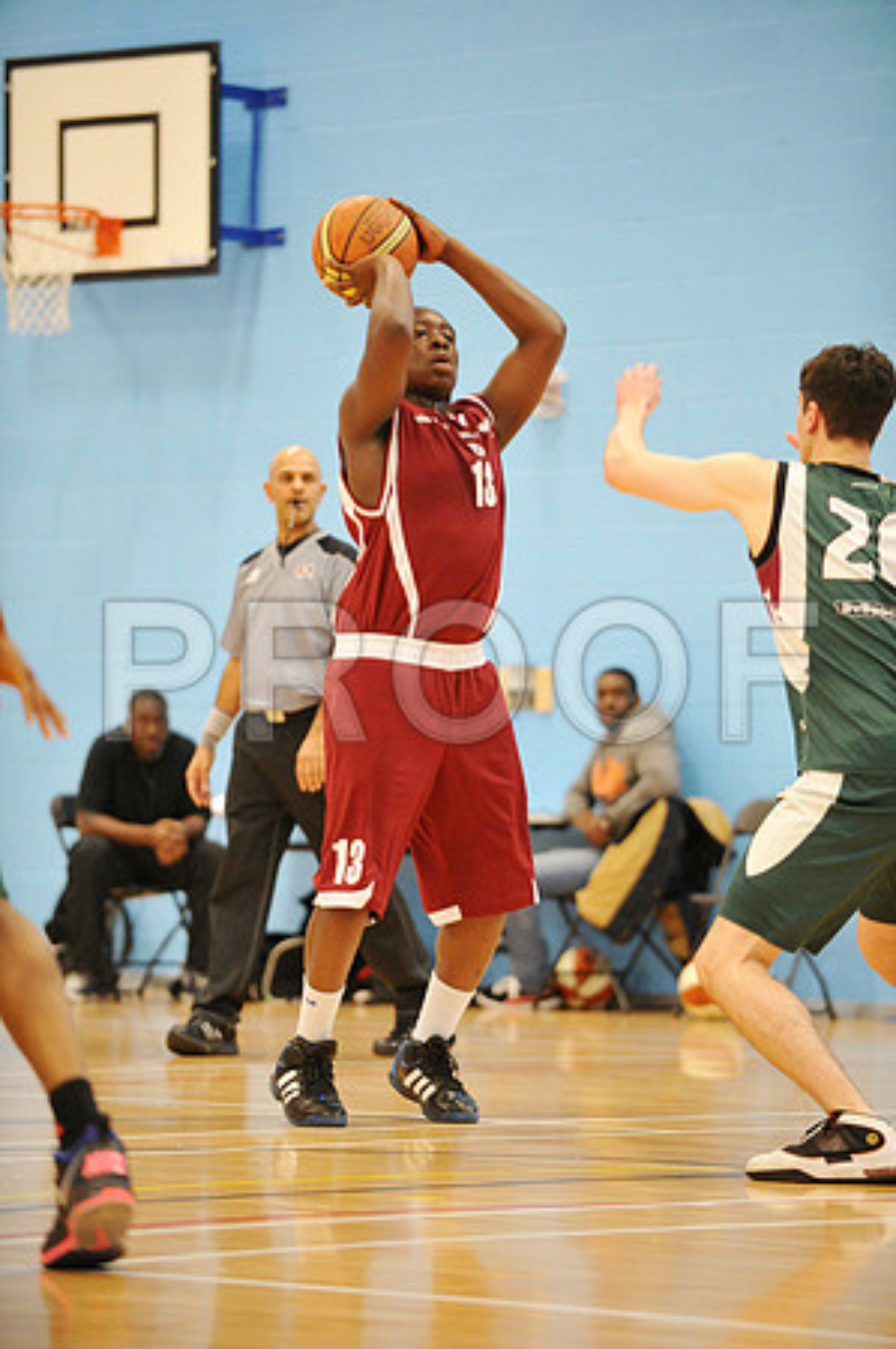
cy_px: 674
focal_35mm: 170
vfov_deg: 12.1
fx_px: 6361
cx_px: 448
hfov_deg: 8.1
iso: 8000
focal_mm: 170
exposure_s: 1/400
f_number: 2.8
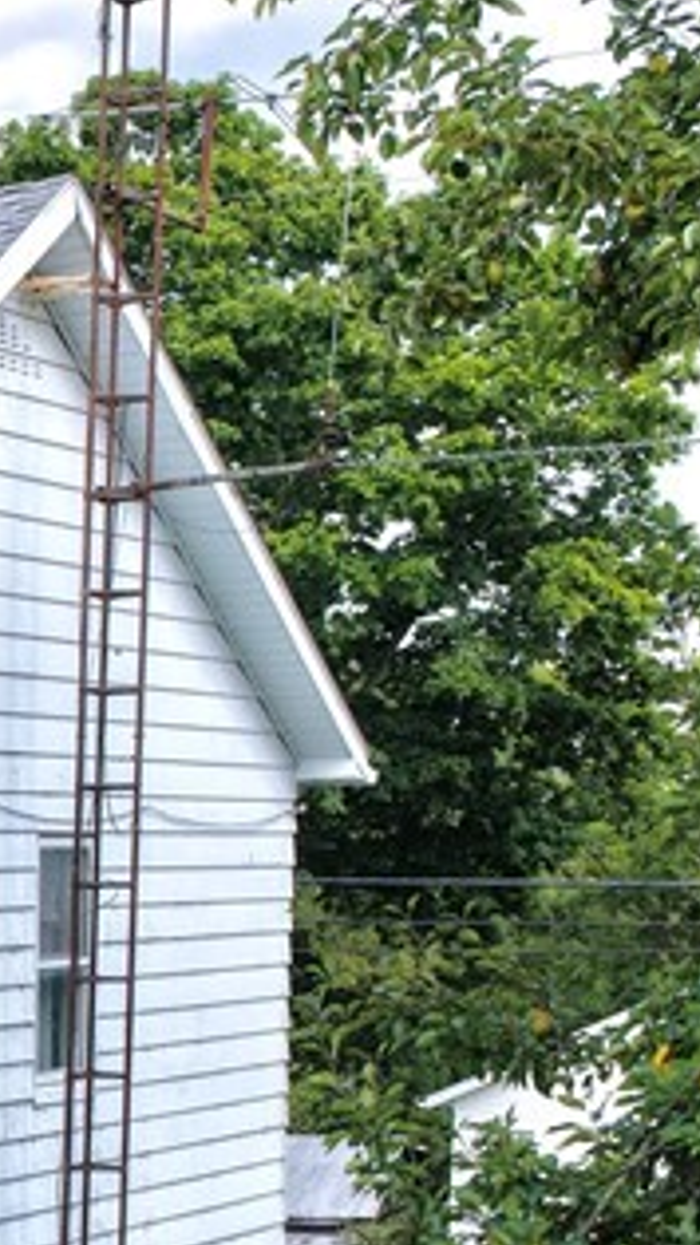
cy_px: 1288
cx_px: -1218
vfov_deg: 20.4
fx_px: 3335
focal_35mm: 101
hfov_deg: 9.8
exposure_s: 1/1600
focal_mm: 14.45
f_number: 2.8
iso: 400
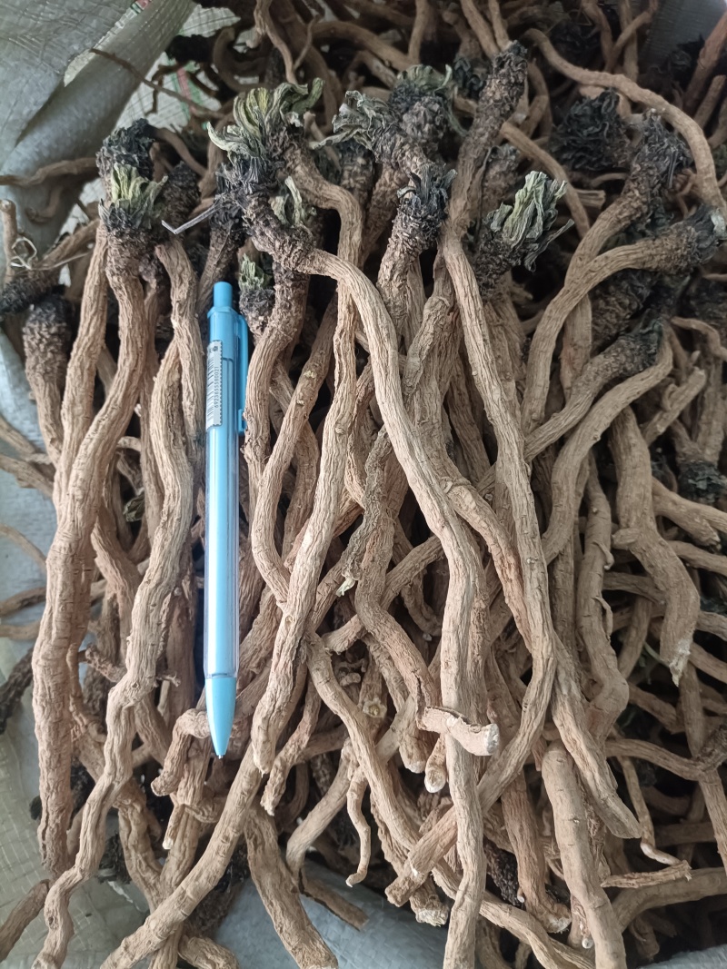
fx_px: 728
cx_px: 364
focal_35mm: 26
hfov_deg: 53.1
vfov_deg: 67.3
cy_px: 484
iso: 2113
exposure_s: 1/33.3
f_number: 1.8
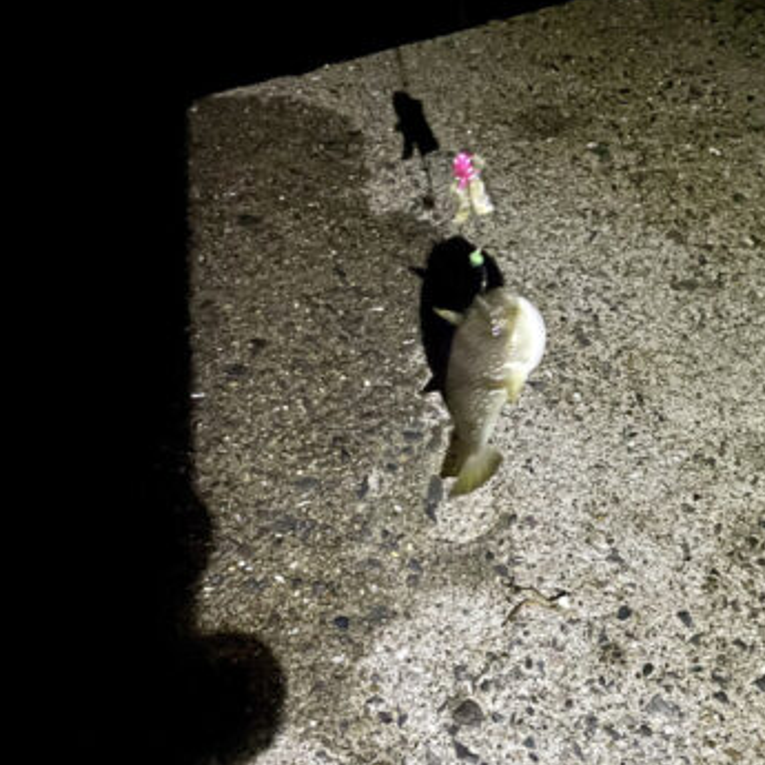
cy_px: 419
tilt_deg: -47.7
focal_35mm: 40
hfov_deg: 41.5
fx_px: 1000
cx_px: 488
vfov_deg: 41.8
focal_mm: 4.2
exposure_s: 1/15
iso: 1250
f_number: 1.6
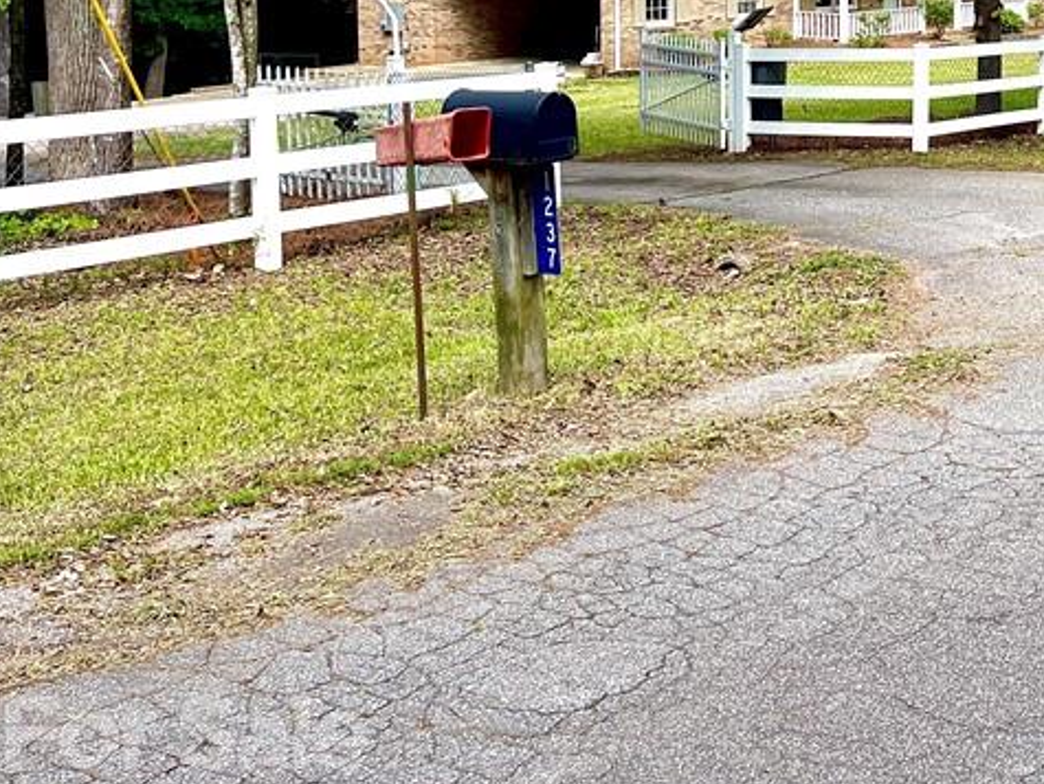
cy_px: -4
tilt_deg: -4.9
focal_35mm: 56
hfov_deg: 31.0
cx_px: 1119
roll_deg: -0.3
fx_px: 1690
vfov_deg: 24.9
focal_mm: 5.1
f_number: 1.6
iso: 32
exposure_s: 1/1030
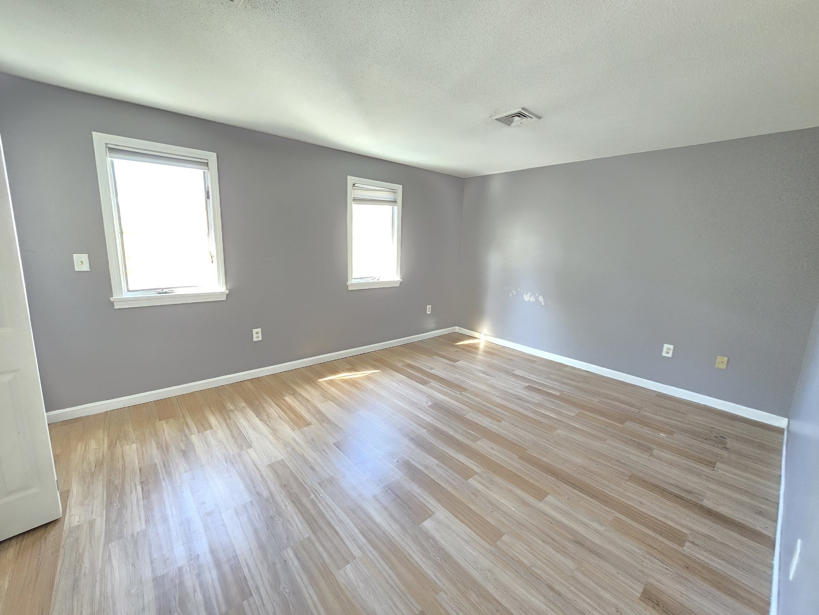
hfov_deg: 106.2
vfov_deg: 89.9
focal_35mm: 13
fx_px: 308
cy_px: 308
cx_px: 410
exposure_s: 1/60
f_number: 2.2
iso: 640
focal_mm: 2.2
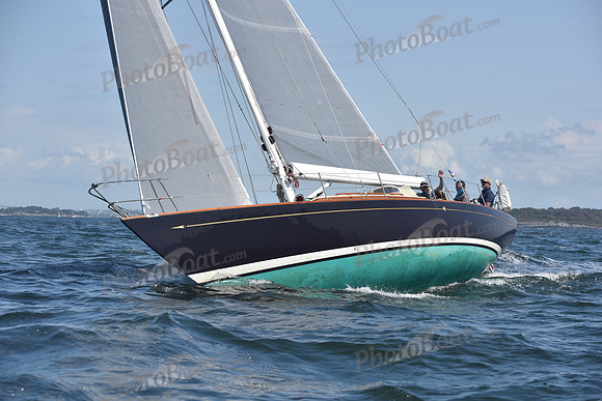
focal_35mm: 105
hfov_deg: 19.5
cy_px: 200
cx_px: 301
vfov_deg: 13.0
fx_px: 1756
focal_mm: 105
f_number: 6.3
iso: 250
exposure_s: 1/1000
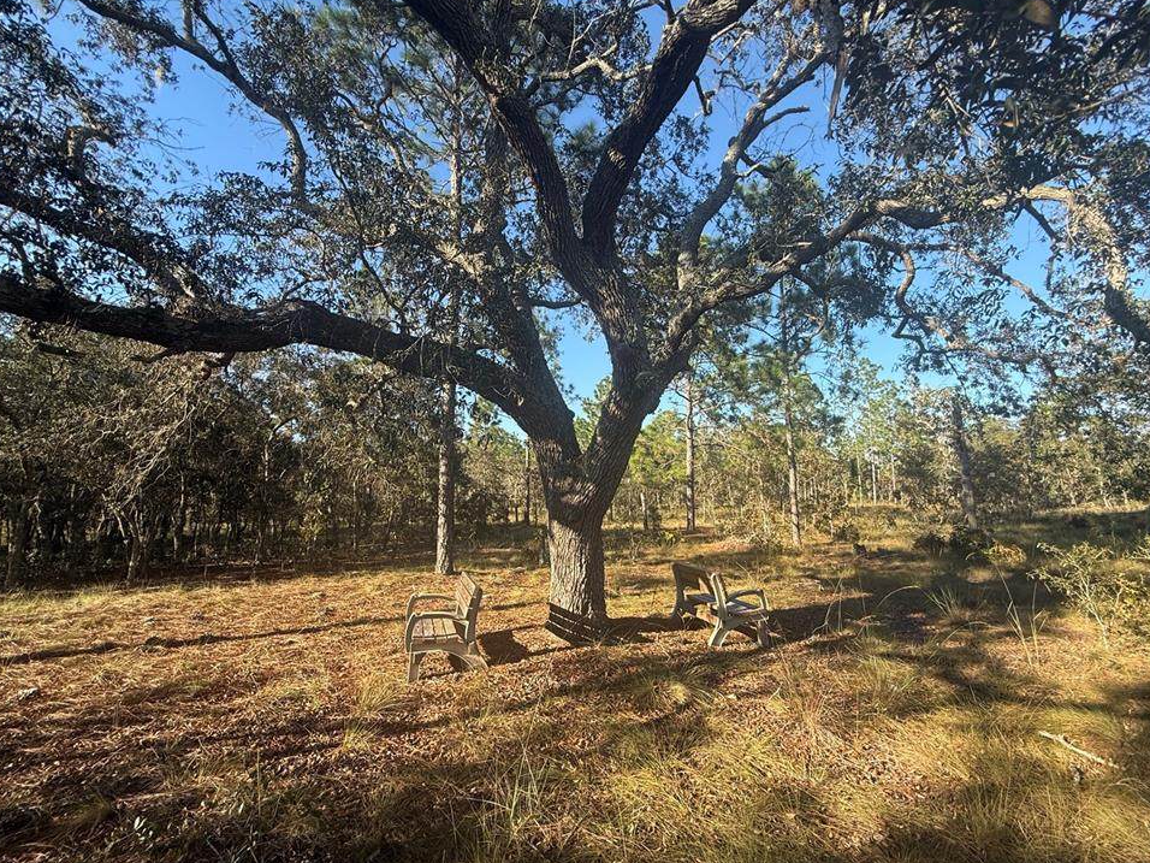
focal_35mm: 15
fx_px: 498
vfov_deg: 81.7
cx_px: 583
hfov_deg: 98.2
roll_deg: +0.2
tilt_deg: +7.2
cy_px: 444
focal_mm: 2.22
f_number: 2.2
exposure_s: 1/436
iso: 50
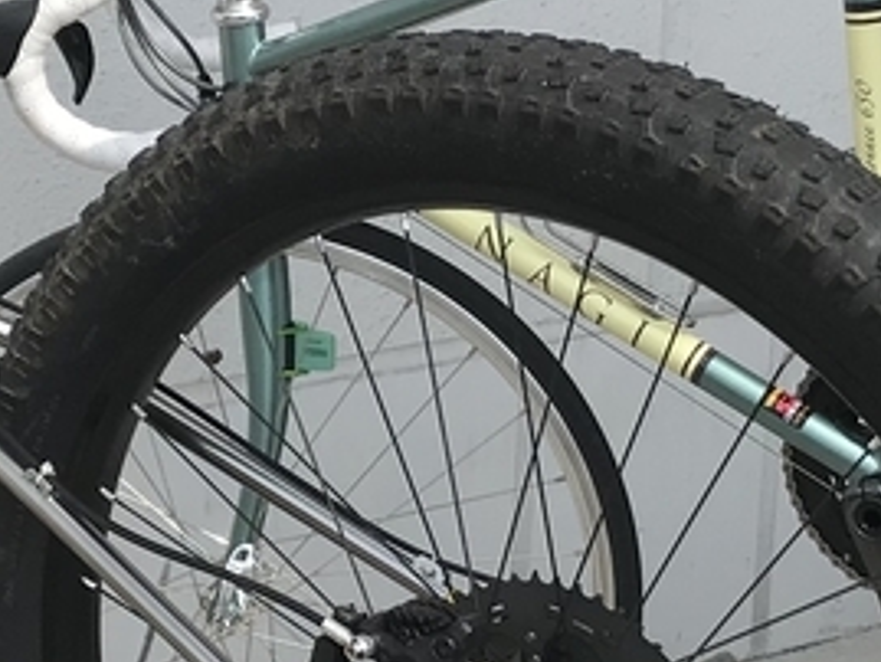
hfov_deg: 15.7
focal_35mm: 125
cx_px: 337
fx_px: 3183
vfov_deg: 11.9
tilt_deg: -18.6
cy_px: 292
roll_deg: -0.3
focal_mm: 3.99
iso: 20
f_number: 1.8
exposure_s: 1/2817
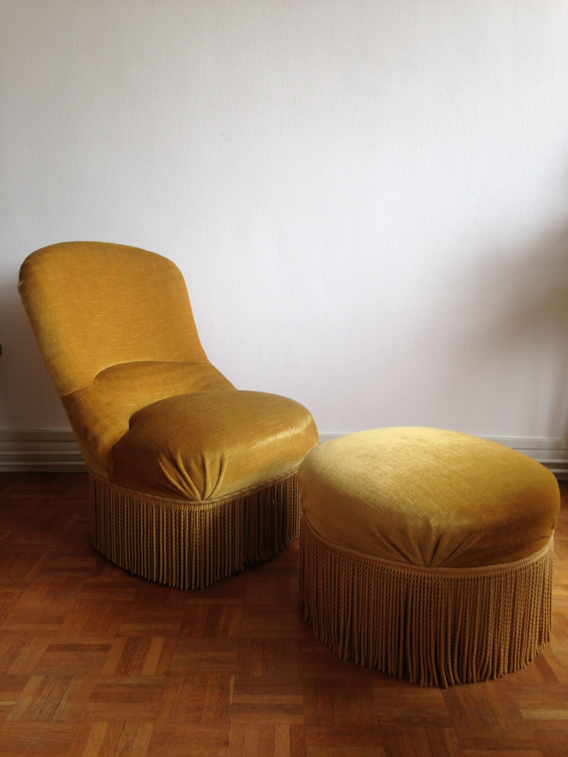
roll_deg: -0.1
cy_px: 378
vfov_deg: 55.4
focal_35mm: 33
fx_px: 722
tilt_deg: -12.5
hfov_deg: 42.9
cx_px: 284
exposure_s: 1/20
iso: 50
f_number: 2.4
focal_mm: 4.12
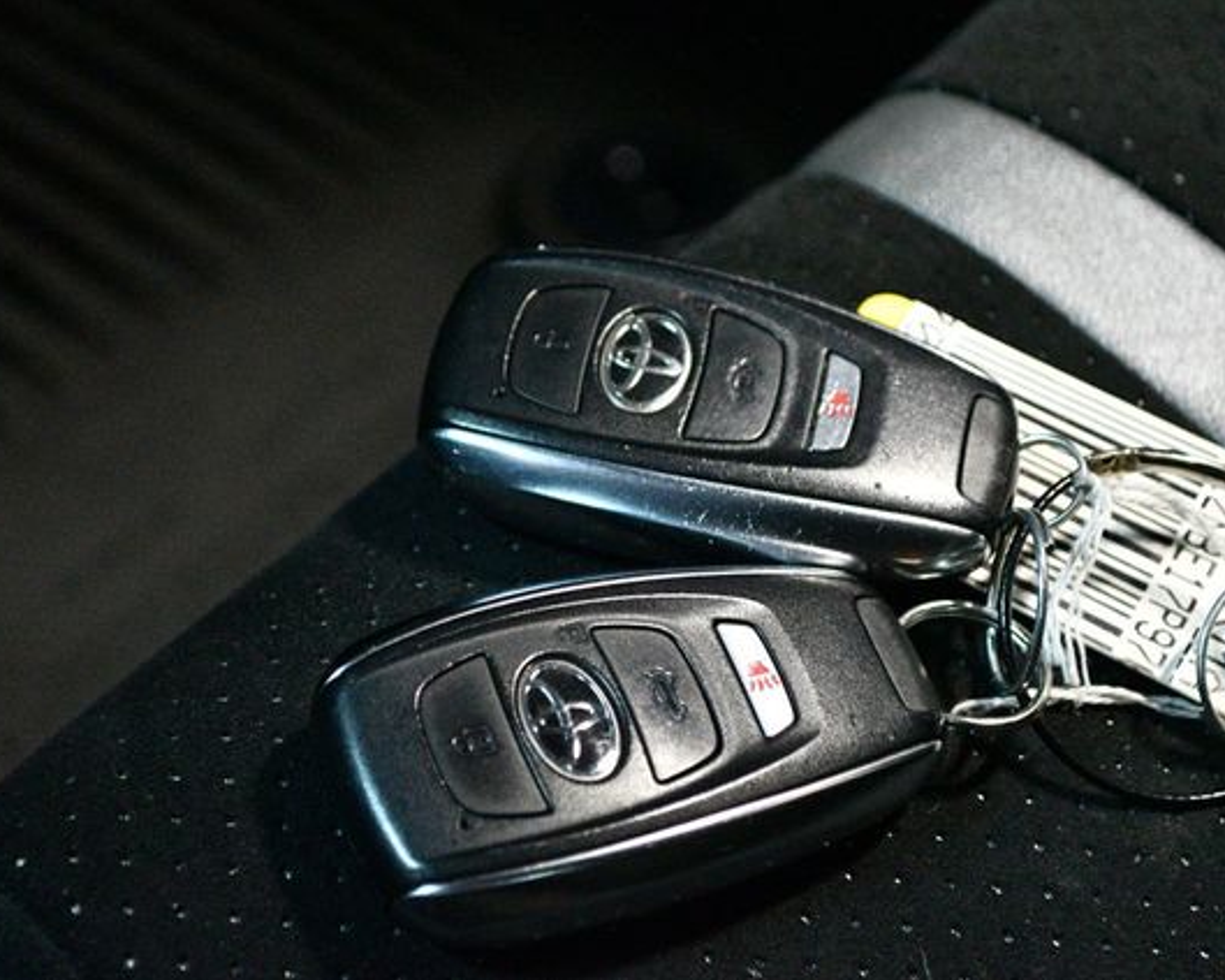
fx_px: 3371
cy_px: 489
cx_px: 523
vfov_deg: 16.5
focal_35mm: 93
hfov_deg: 20.6
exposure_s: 1/50
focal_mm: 55
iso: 12800
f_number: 5.6
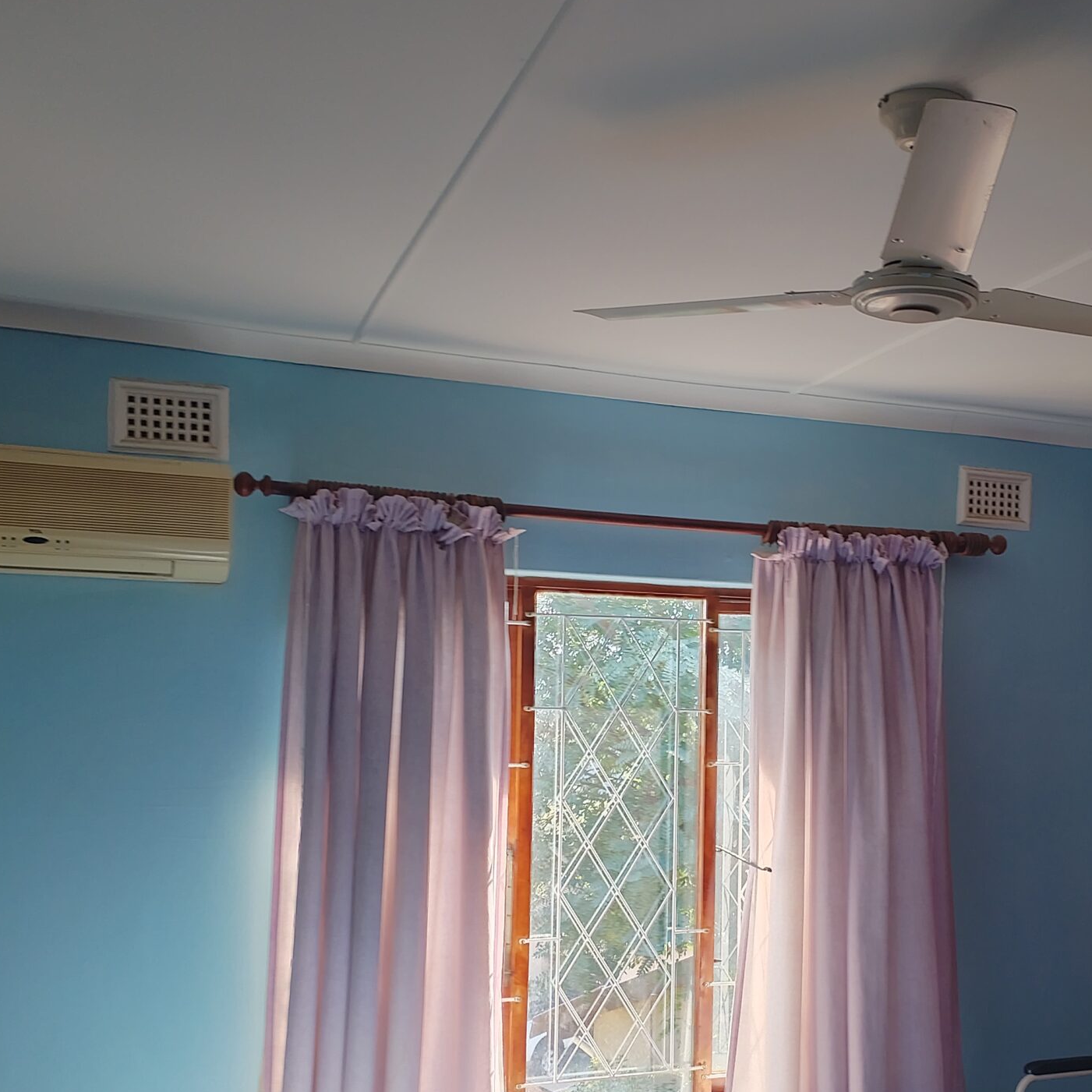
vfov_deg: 39.8
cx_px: 776
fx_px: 1499
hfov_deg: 39.3
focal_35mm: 42
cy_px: 677
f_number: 1.8
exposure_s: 1/33.3
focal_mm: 4.25
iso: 121
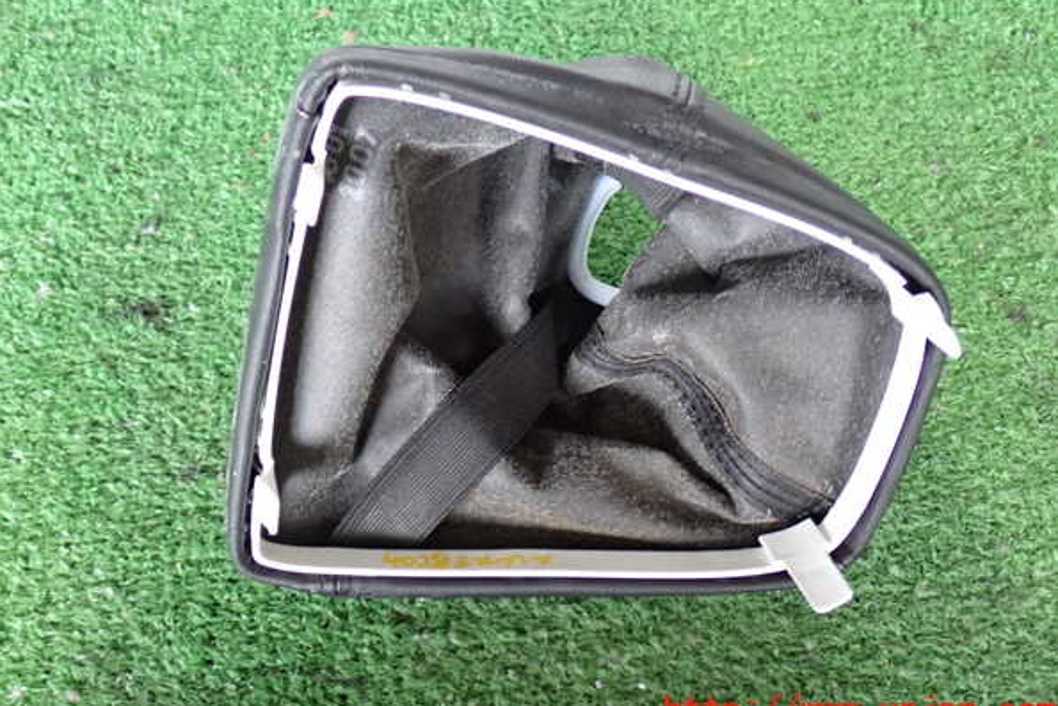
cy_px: 334
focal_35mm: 43
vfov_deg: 31.2
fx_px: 1264
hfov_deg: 45.4
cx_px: 532
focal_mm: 7.31
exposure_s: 1/40
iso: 640
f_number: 2.8
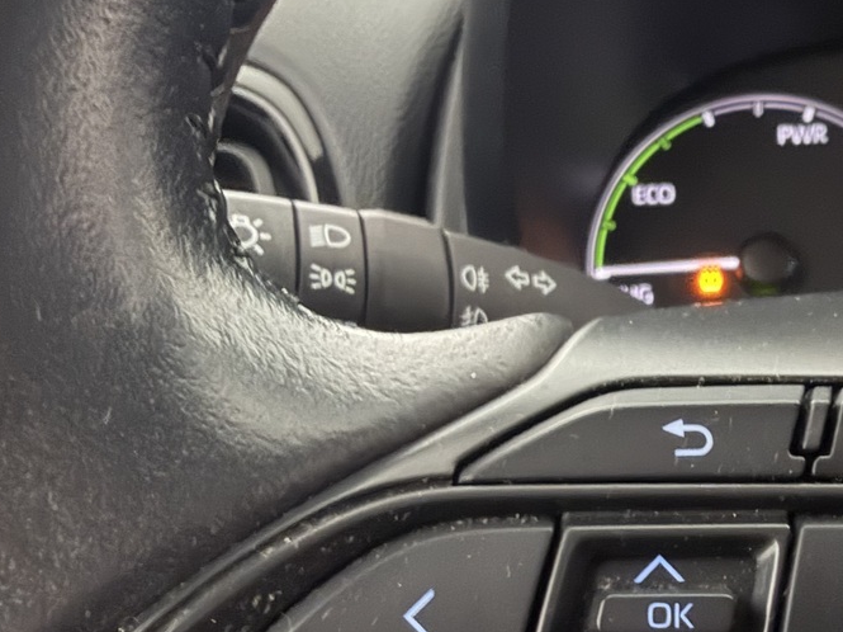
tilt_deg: -22.7
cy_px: 517
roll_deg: +1.9
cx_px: 823
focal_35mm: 52
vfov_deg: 27.4
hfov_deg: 33.9
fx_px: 1266
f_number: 2.2
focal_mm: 2.22
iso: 500
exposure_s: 1/10
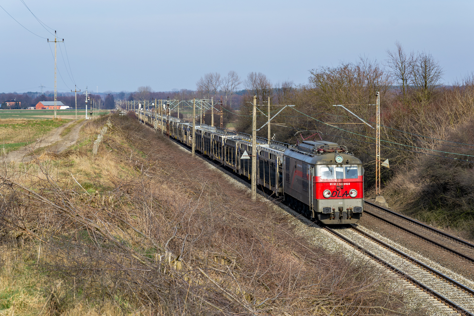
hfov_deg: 21.9
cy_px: 158
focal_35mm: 93
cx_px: 237
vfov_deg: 14.7
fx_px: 1225
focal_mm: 62
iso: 100
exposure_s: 1/320
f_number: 7.1
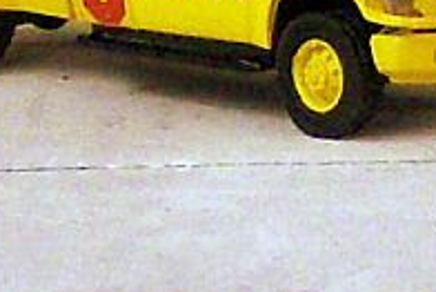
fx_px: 1600
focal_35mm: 132
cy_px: -28
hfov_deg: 15.5
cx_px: 218
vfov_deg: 10.3
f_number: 3.2
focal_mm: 11.3
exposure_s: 1/51.1
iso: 200
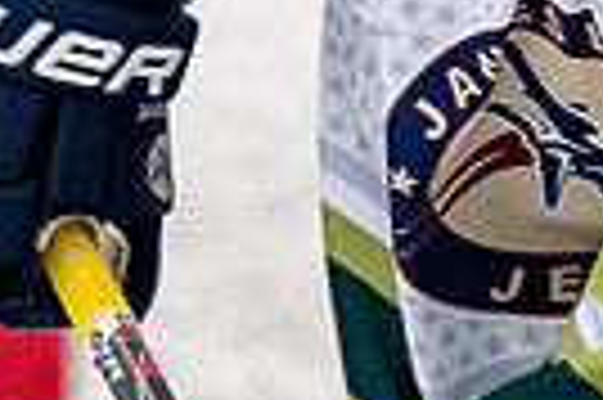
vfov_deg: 0.7
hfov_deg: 1.0
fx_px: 34563
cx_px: 719
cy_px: -570
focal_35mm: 2066
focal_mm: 185
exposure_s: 1/800
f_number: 3.2
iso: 2000
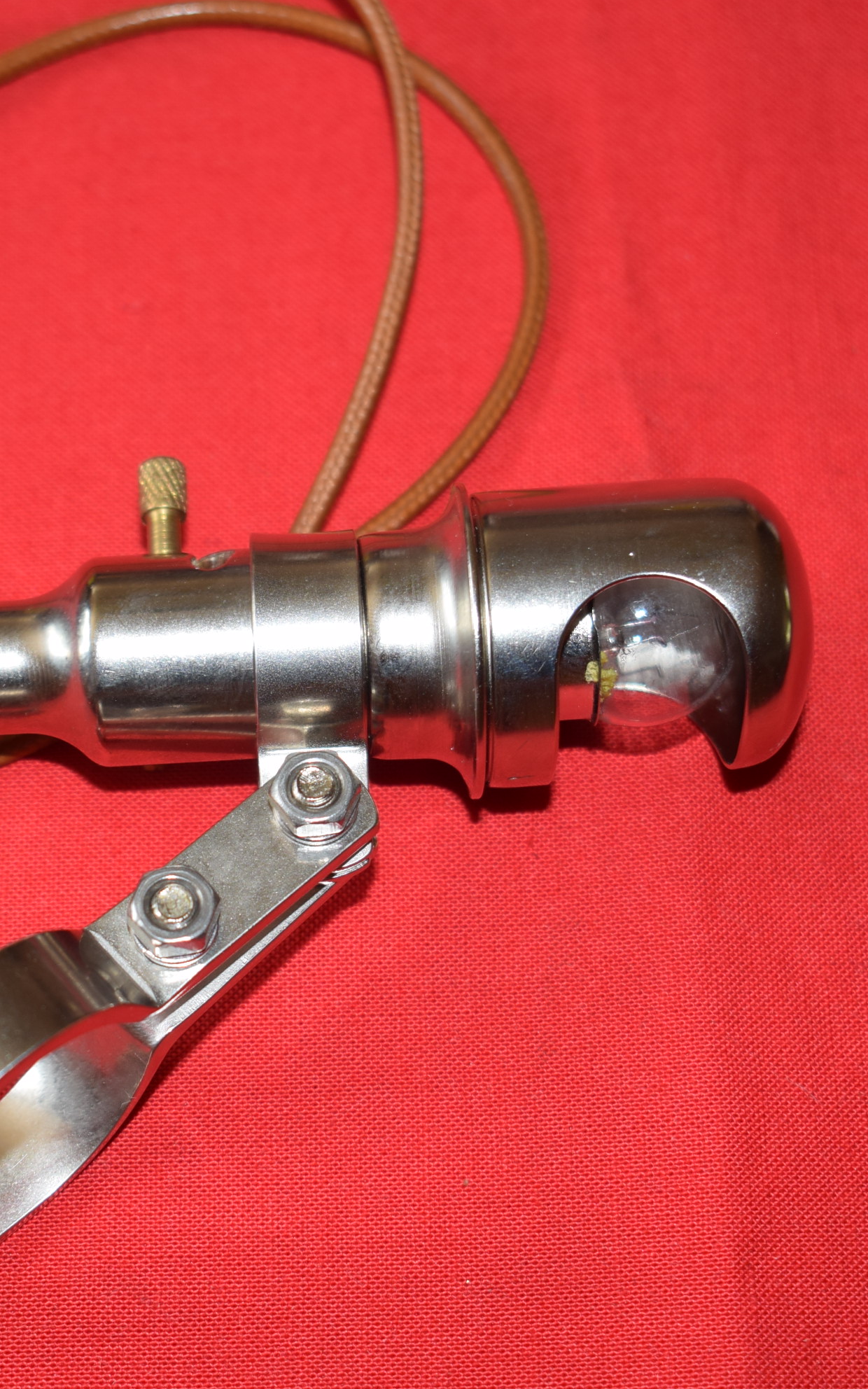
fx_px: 3057
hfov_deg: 16.1
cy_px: 696
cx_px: 230
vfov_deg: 25.6
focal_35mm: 81
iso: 160
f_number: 5.6
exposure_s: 1/60
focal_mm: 35
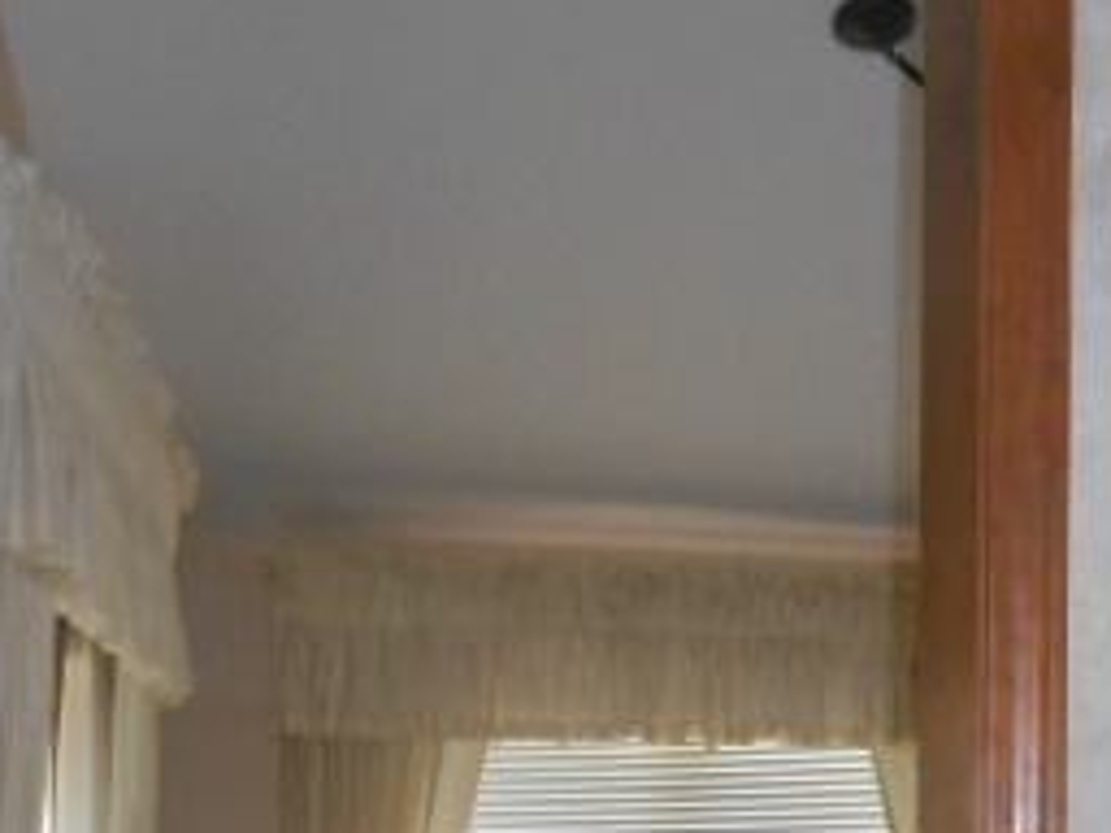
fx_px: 2086
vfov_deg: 21.4
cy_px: 920
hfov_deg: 29.5
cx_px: 790
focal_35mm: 65
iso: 400
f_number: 3.4
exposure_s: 1/30
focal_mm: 4.7
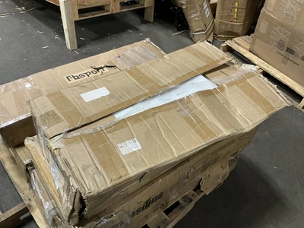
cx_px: 152
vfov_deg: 49.7
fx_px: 246
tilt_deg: -44.1
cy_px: 114
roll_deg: -3.6
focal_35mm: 28
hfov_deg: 63.4
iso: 200
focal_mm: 3
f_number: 1.8
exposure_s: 1/40
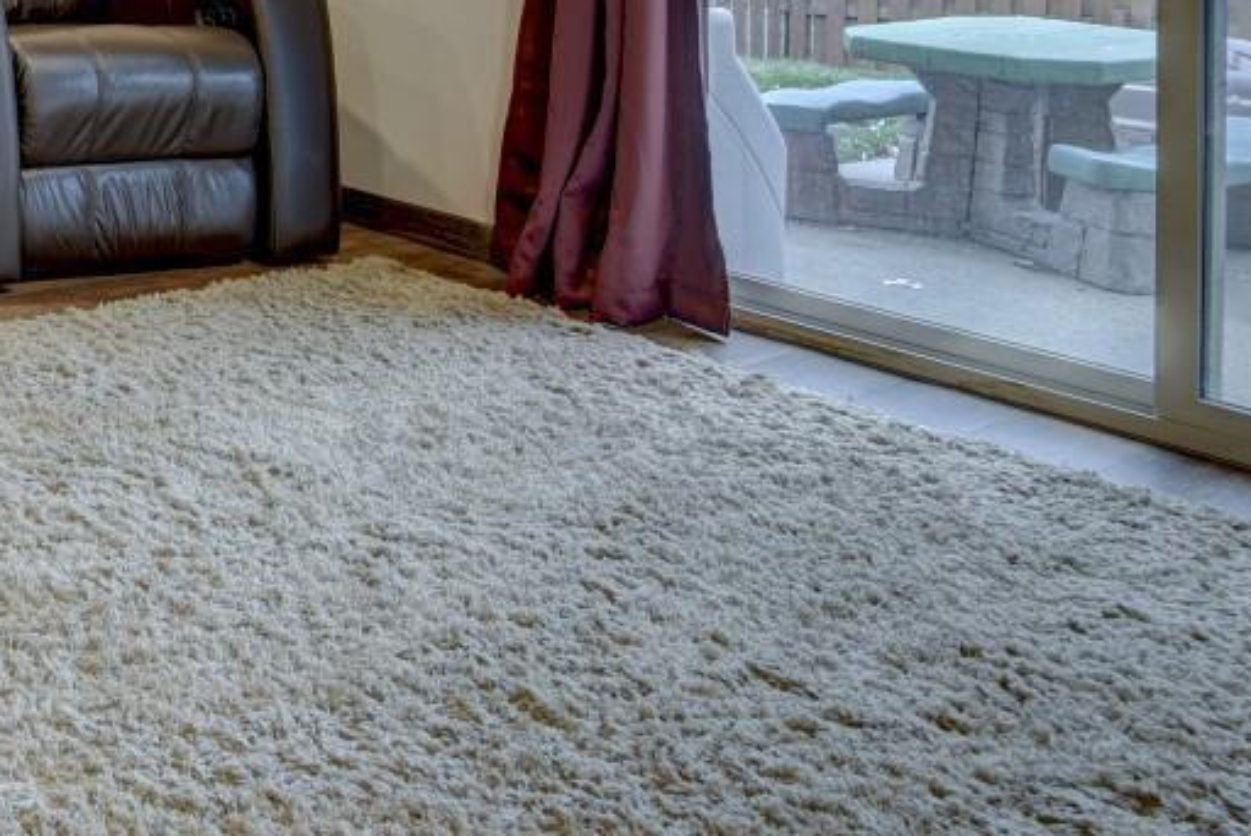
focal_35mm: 75
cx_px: -491
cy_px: -284
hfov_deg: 23.1
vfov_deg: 17.0
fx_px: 2608
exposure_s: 1/4
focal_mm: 24
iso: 400
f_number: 8
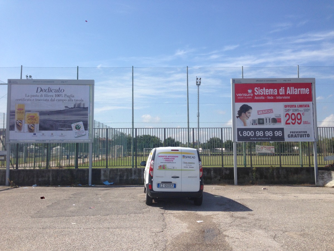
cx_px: 167
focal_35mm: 33
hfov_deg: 55.4
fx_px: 318
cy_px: 126
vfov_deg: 42.9
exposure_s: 1/1808
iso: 50
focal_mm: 4.12
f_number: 2.4
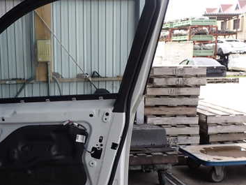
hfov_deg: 36.8
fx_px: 363
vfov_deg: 28.5
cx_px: 70
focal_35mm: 51
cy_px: 118
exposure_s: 1/320
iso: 100
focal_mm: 5.4
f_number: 3.2
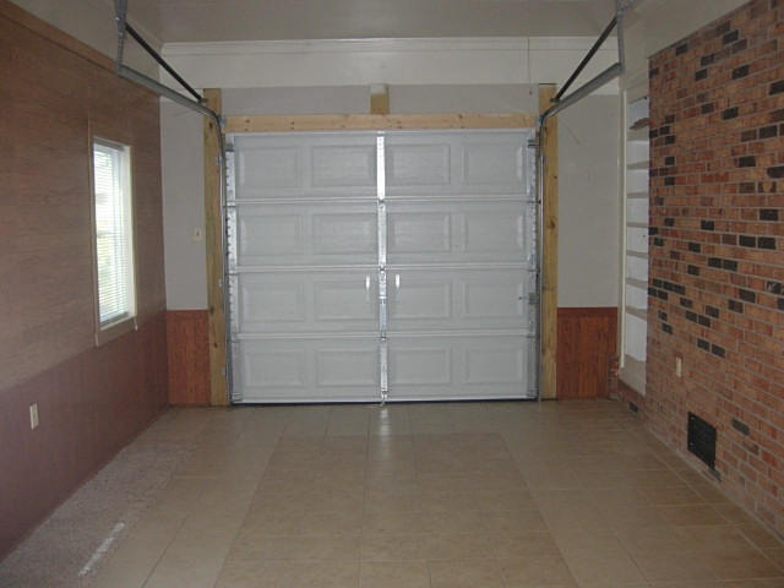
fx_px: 815
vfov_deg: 39.7
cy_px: 294
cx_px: 392
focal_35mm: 36
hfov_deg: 51.4
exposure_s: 1/181
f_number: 2.7
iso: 200
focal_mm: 7.5
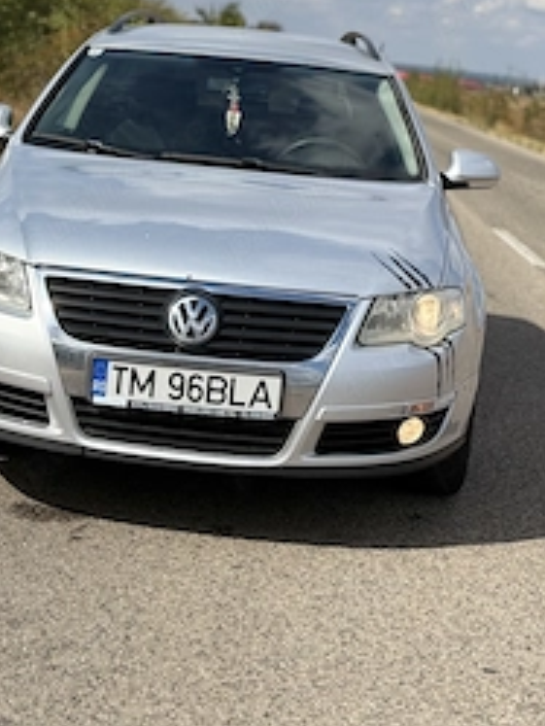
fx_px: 1615
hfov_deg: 19.1
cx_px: 216
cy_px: 236
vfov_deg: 25.2
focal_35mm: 77
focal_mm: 6.76
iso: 64
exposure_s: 1/6024
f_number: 1.78
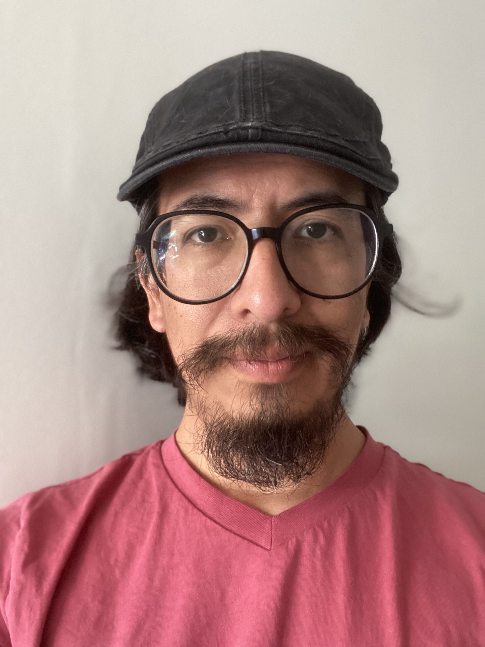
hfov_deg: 46.8
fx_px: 560
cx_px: 242
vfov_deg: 60.0
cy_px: 324
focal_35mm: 30
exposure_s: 1/30
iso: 500
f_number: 2.2
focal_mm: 2.71
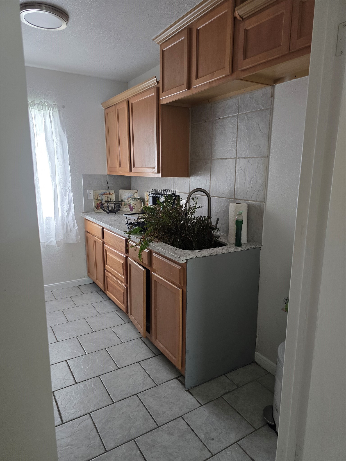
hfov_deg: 58.9
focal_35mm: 23
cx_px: 173
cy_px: 230
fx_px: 307
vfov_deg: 73.9
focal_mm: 6.3
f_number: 1.7
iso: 320
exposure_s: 1/120
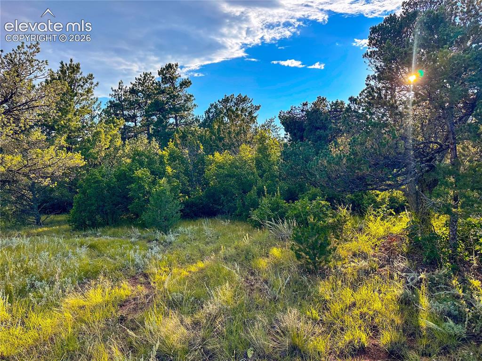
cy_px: 180
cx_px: 241
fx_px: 334
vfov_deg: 56.8
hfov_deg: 71.6
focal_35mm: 24
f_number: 1.8
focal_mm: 6.86
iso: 80
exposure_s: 1/2700
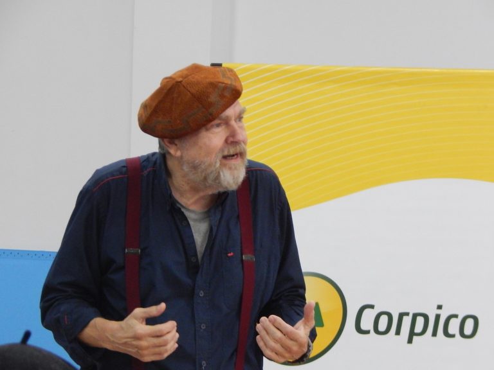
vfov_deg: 5.3
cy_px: 185
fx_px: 4024
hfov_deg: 7.0
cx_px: 247
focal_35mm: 282
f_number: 5.7
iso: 800
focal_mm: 50.1
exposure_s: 1/25
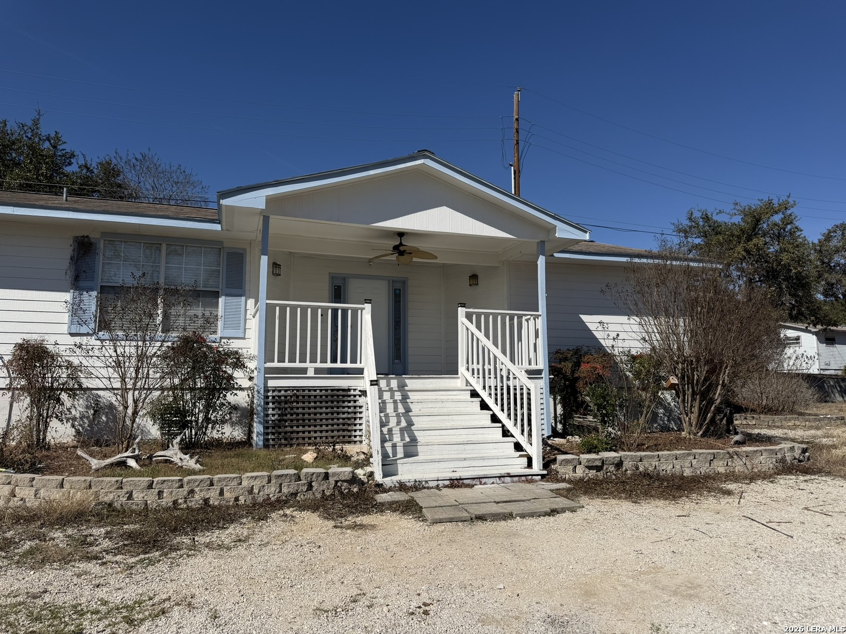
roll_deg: +0.2
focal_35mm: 24
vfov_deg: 56.8
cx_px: 423
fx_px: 587
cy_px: 317
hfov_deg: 71.6
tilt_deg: +7.8
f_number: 1.78
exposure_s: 1/9091
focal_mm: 6.76
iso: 80
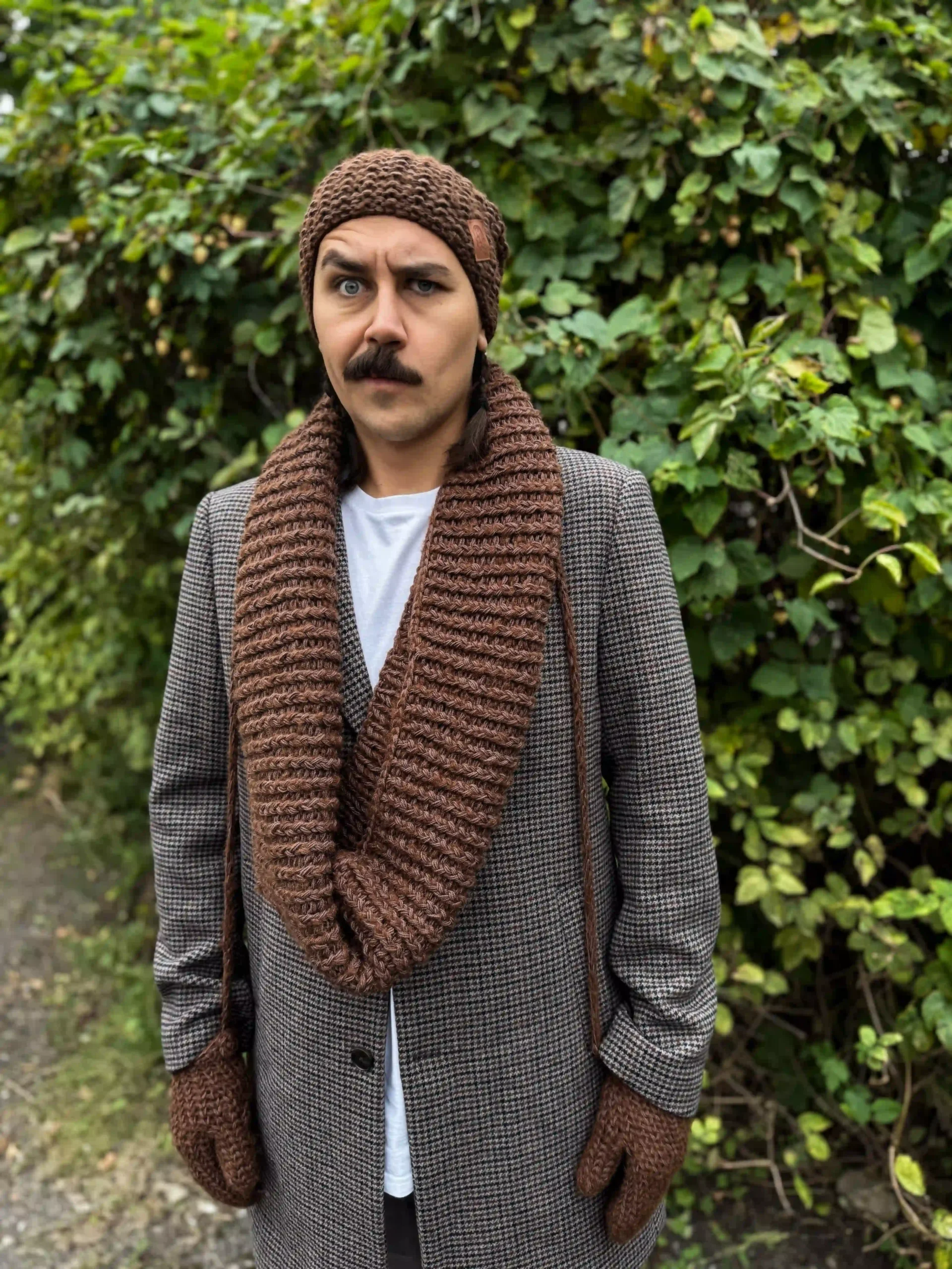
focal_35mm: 24
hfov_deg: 56.8
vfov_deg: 71.6
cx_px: 476
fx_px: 880
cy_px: 634
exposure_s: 1/250
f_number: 1.8
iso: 80
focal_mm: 6.76
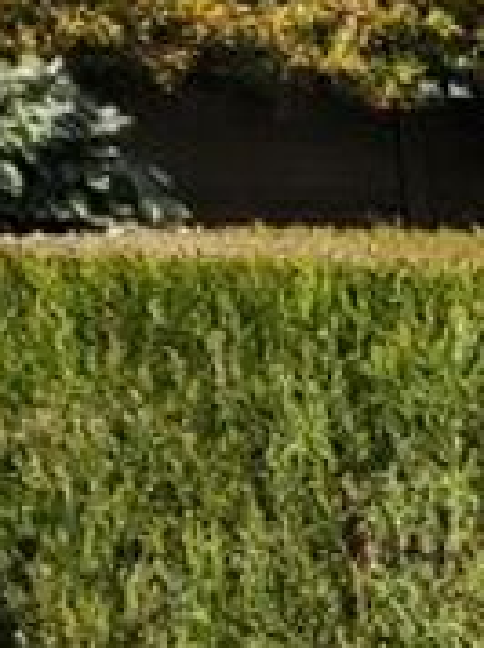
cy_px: 1636
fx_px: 3644
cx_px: 1667
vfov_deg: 9.0
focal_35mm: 195
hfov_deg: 6.6
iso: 50
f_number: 1.79
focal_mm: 4.74
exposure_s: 1/2429
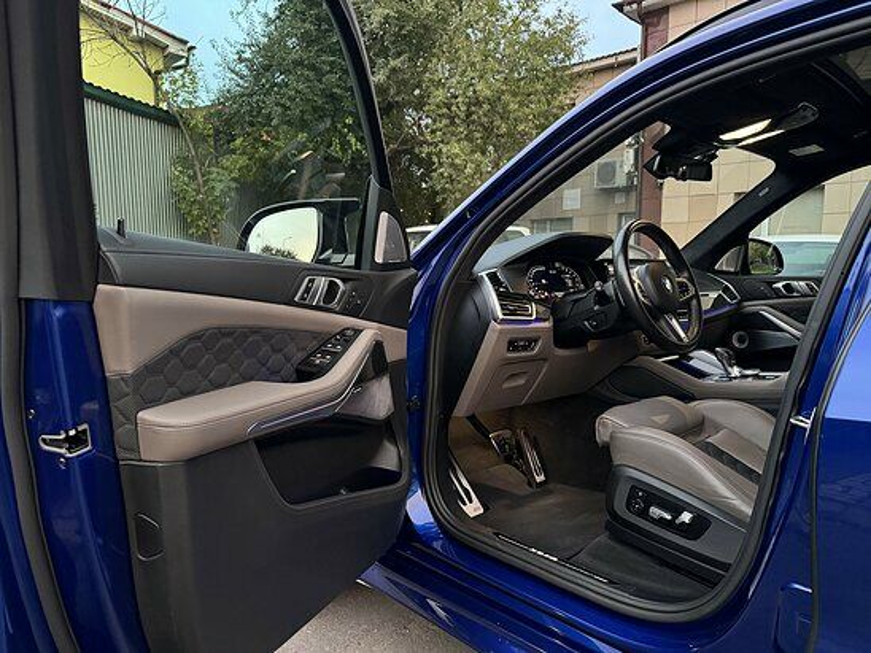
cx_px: 436
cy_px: 326
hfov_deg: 71.6
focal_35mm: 24
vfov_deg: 56.8
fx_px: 604
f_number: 1.78
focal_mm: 6.76
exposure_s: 1/30
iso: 1000
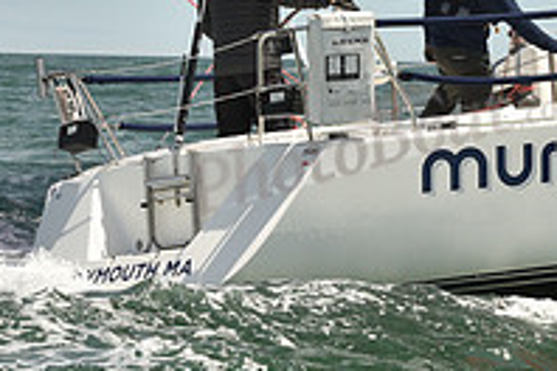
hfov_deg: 9.8
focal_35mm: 205
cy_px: -44
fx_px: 3172
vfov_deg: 6.7
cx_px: 734
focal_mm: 70
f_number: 10
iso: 320
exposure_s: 1/800
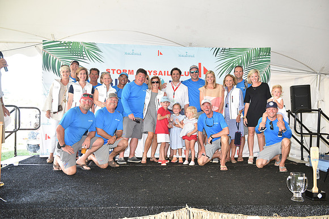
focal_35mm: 35
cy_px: 110
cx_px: 164
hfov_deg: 54.4
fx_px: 320
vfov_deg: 37.9
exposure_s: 1/160
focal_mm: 35
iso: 800
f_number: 3.5
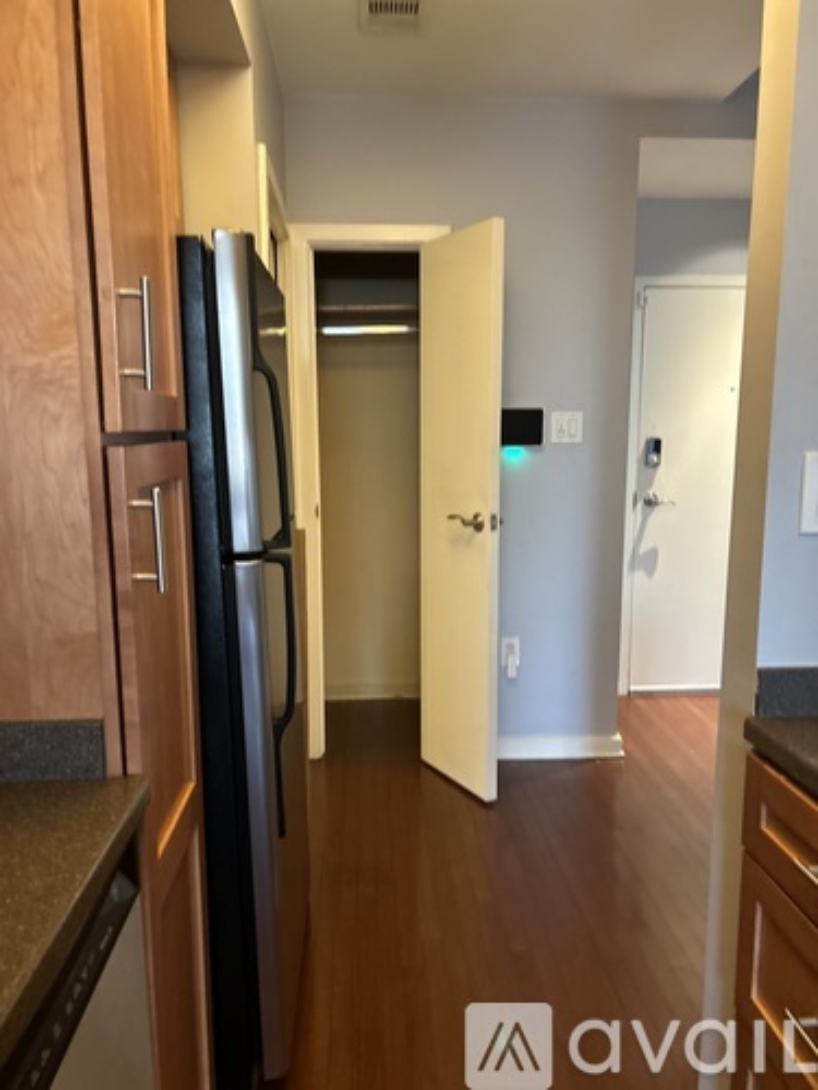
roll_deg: -0.3
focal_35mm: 26
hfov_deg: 53.1
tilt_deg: -7.7
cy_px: 545
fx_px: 819
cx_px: 409
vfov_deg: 67.3
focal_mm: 5.7
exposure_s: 1/60
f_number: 1.5
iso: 400
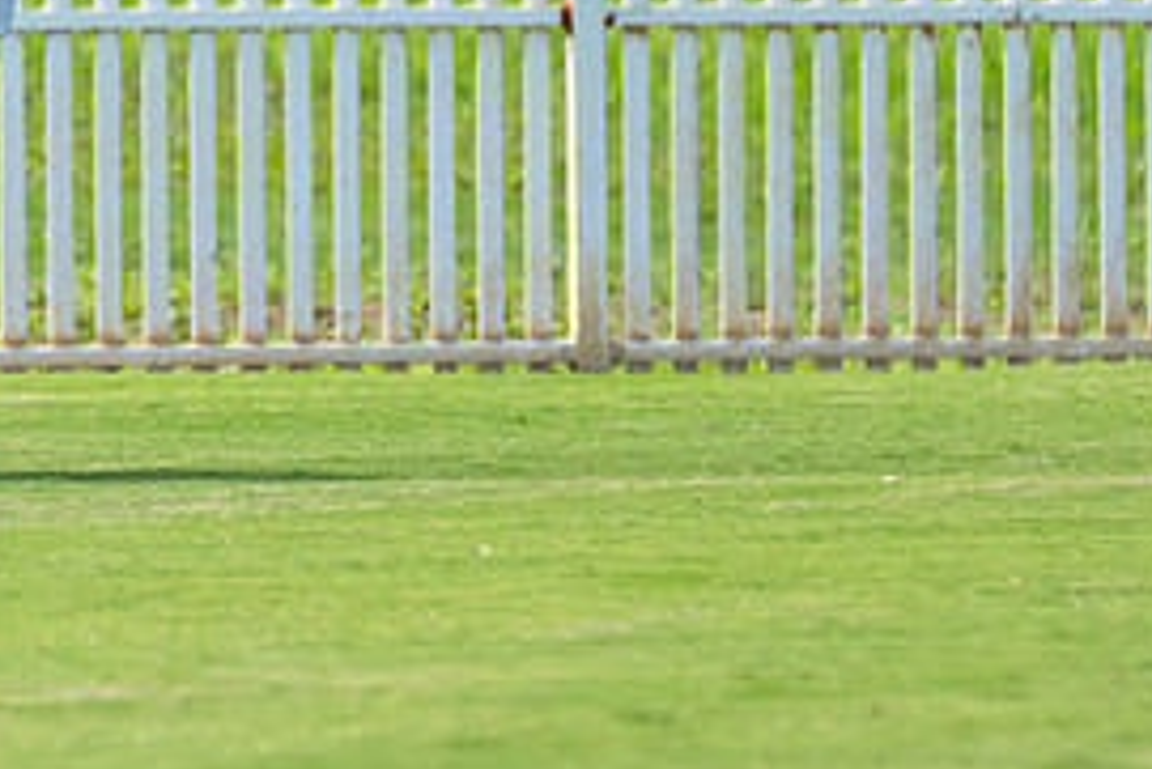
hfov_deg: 1.6
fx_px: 41396
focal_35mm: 1293
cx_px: 6
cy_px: 128
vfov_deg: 1.1
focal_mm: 400
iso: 640
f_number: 7.1
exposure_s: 1/1250
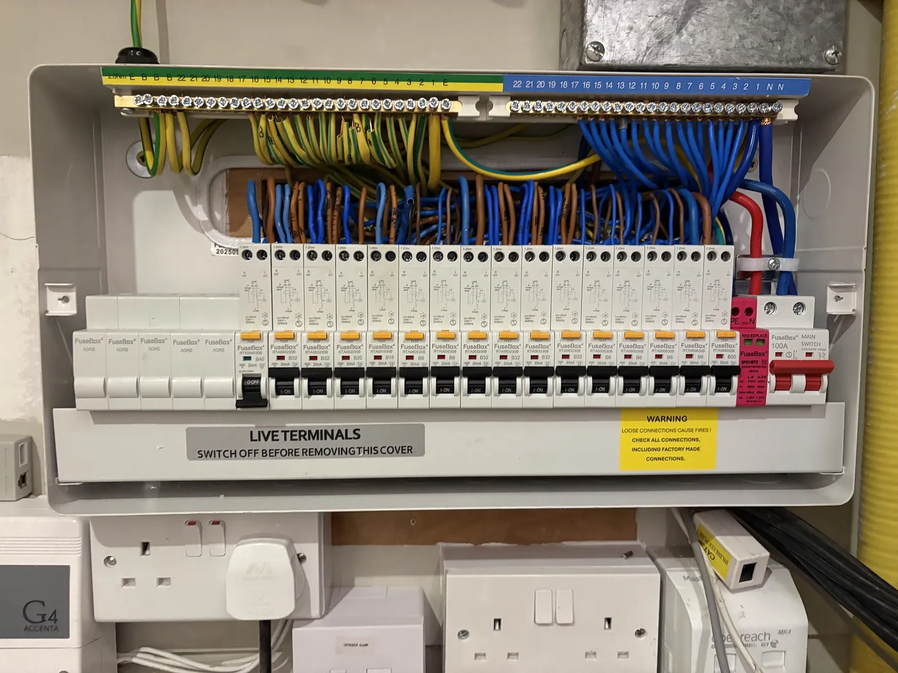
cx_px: 449
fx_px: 674
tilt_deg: -4.8
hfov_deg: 67.3
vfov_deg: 53.1
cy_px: 336
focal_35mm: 26
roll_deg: +0.0
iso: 640
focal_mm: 5.96
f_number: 1.6
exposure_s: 1/33
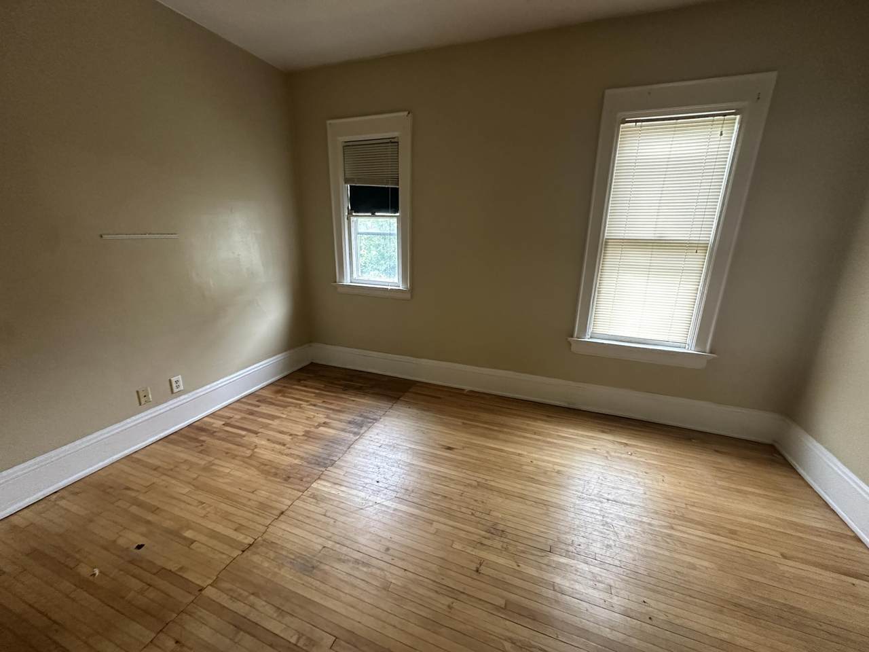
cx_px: 434
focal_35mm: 14
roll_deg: -1.1
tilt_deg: -14.4
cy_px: 326
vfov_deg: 85.7
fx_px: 351
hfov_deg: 102.1
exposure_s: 1/60
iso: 640
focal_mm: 2.22
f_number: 2.2
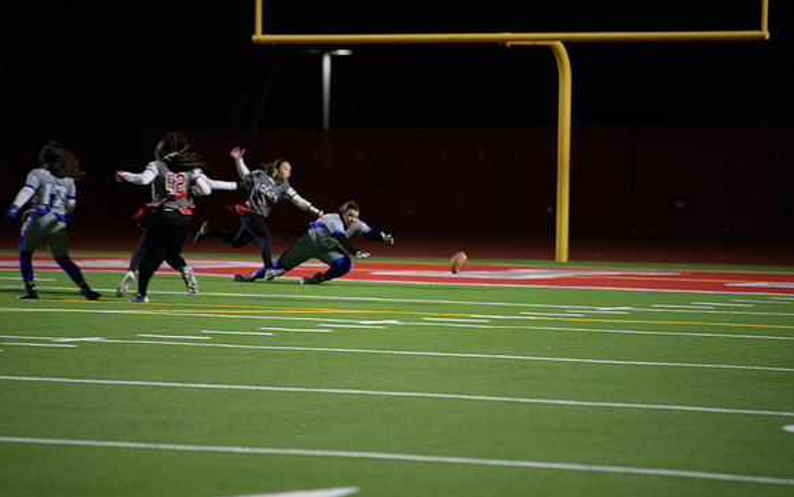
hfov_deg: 10.2
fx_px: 4437
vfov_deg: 6.4
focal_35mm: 205
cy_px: 261
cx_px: 396
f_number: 2.8
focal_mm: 200
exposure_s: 1/200
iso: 1000
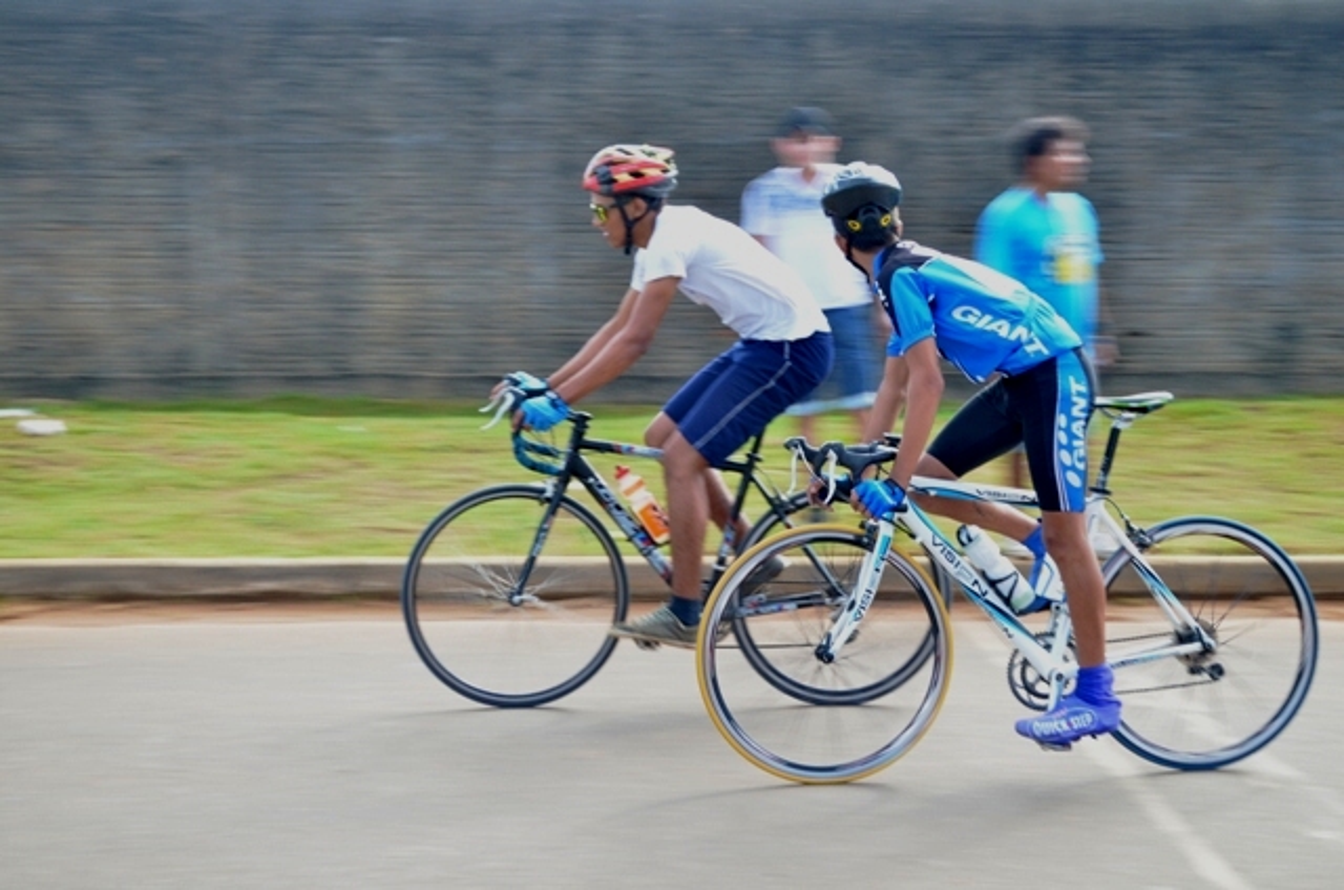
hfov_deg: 32.0
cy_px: 445
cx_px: 672
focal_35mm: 63
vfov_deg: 21.5
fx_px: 2347
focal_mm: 42
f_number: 5.6
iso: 200
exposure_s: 1/100
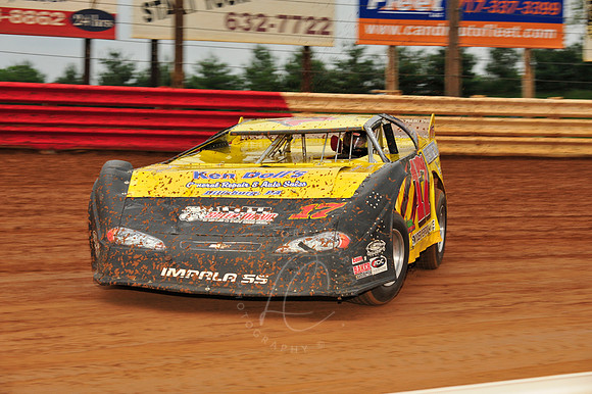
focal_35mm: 105
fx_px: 1726
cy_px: 197
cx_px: 296
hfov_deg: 19.5
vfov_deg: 13.0
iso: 640
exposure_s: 1/320
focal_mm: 105
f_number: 8
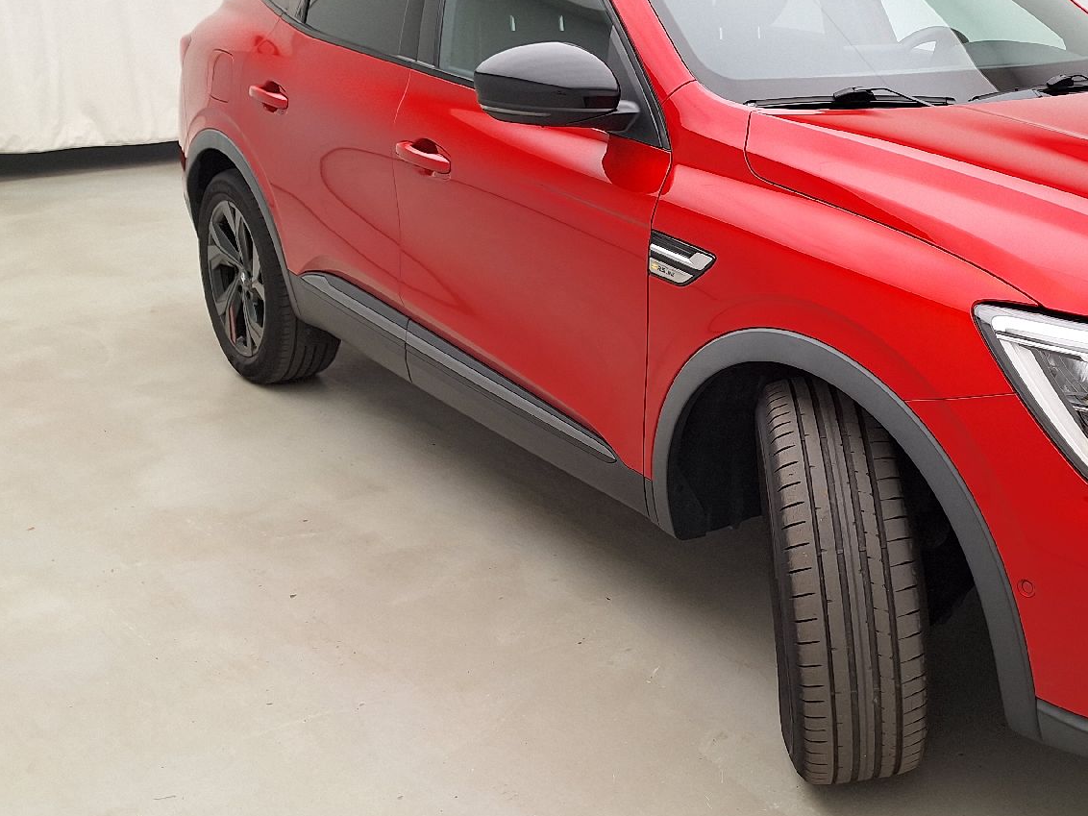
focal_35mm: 39
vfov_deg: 36.4
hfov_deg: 46.2
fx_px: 1226
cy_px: 269
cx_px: 812
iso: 50
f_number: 1.8
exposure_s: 1/100
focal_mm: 5.54
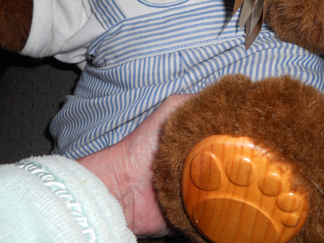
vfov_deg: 44.2
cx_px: 162
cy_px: 122
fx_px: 300
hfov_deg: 56.8
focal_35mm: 32
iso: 80
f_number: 8.8
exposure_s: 1/25
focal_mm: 5.8
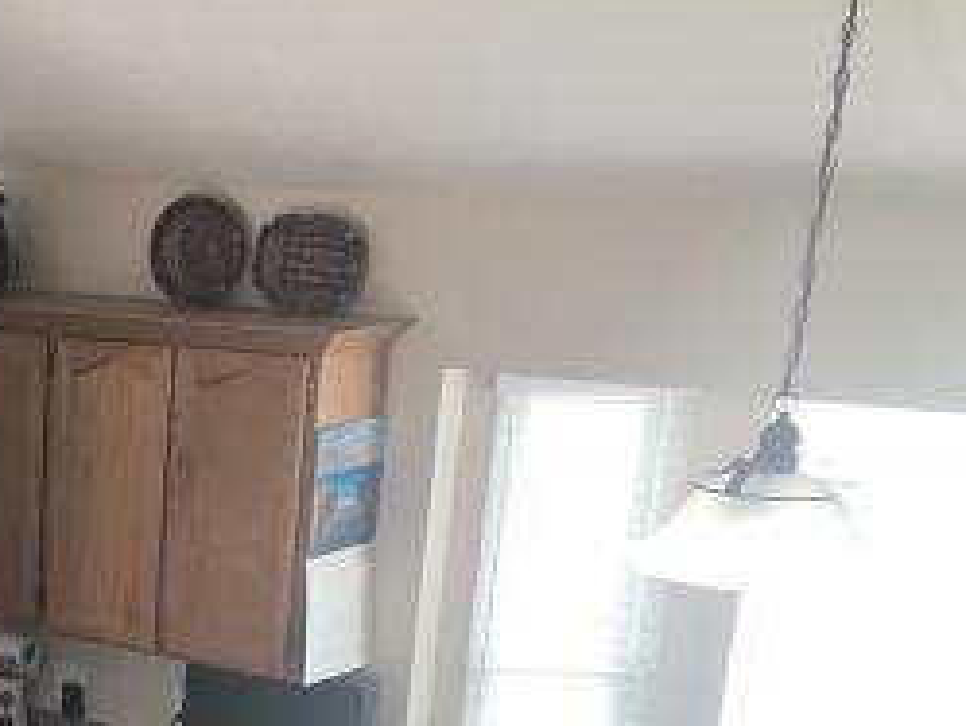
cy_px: 912
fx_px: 2010
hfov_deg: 24.6
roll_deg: +0.3
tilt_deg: -23.7
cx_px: -182
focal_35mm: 72
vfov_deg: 19.1
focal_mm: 3.99
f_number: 1.8
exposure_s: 1/30
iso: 32
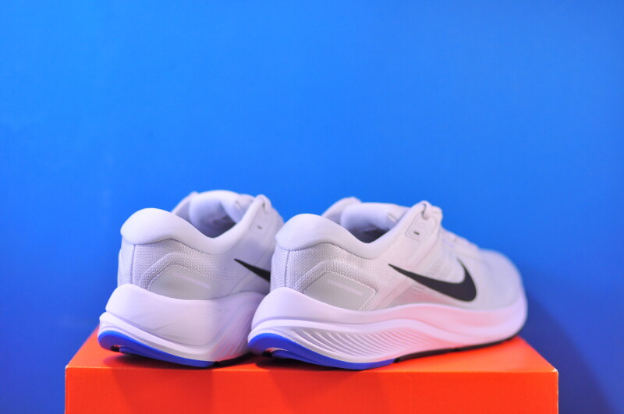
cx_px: 312
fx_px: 1298
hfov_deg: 27.0
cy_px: 207
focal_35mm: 75
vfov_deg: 18.1
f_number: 2
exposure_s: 1/320
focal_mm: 50
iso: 250
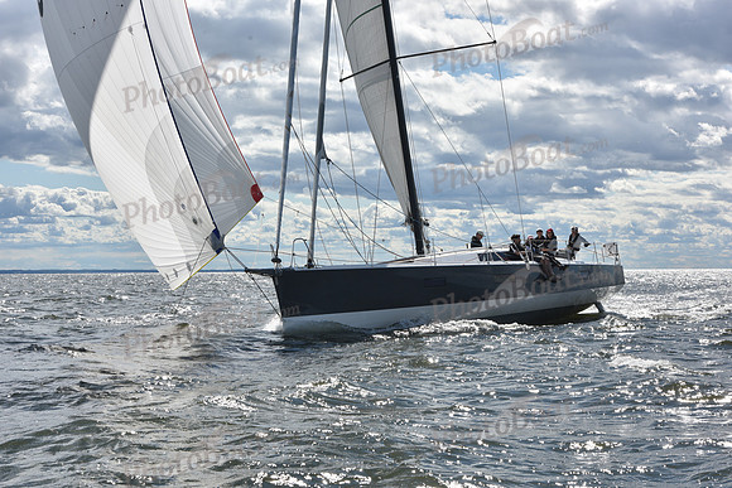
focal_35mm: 70
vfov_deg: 19.5
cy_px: 244
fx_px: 1424
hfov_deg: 28.8
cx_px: 366
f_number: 13
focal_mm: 70
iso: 250
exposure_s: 1/640
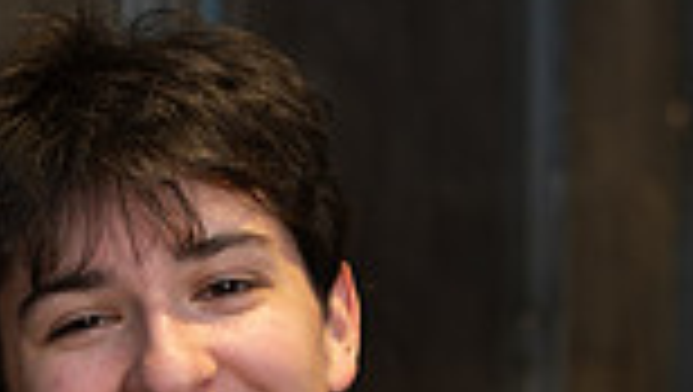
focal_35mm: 153
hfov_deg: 13.9
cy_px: 586
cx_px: 115
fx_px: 2814
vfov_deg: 7.8
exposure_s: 1/200
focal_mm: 50
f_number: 3.5
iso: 500
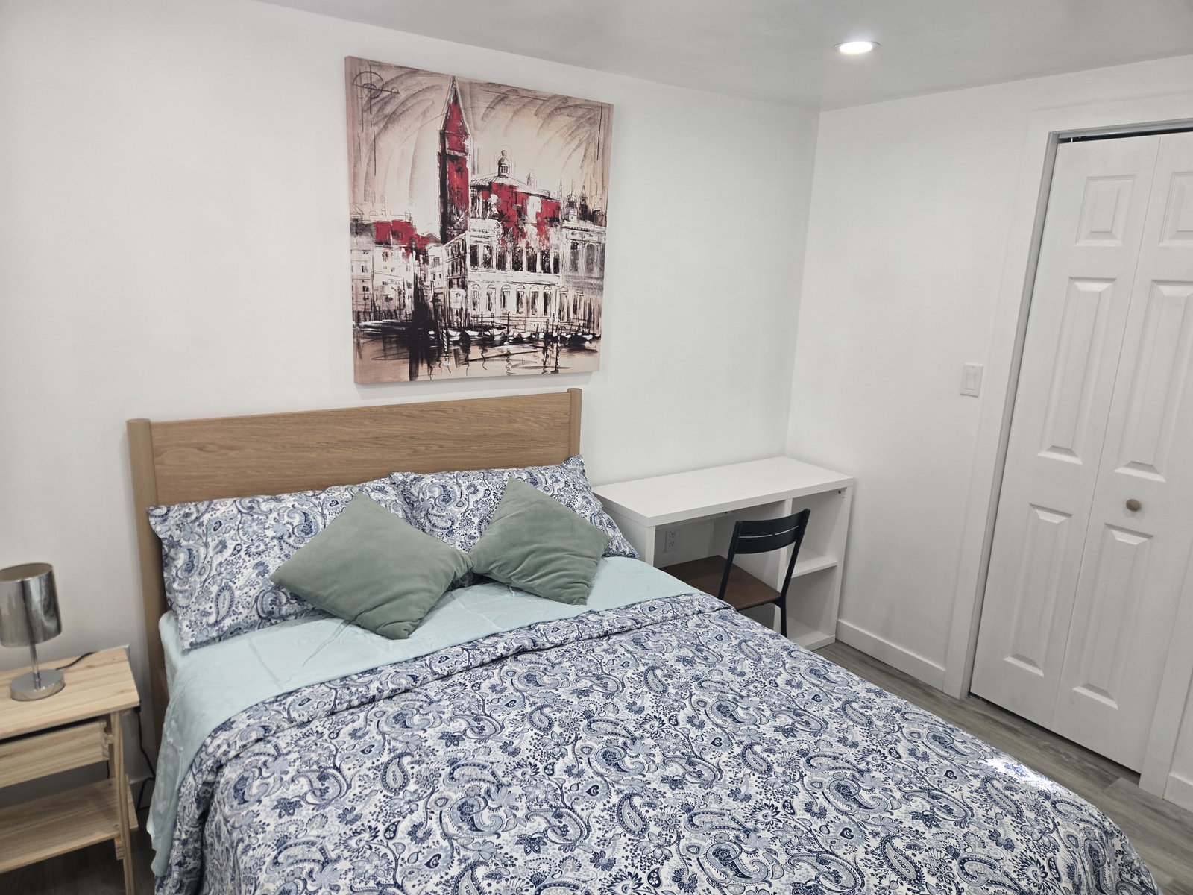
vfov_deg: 58.9
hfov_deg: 73.9
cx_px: 596
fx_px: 793
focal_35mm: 23
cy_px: 448
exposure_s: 1/120
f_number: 1.8
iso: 64
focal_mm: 5.4
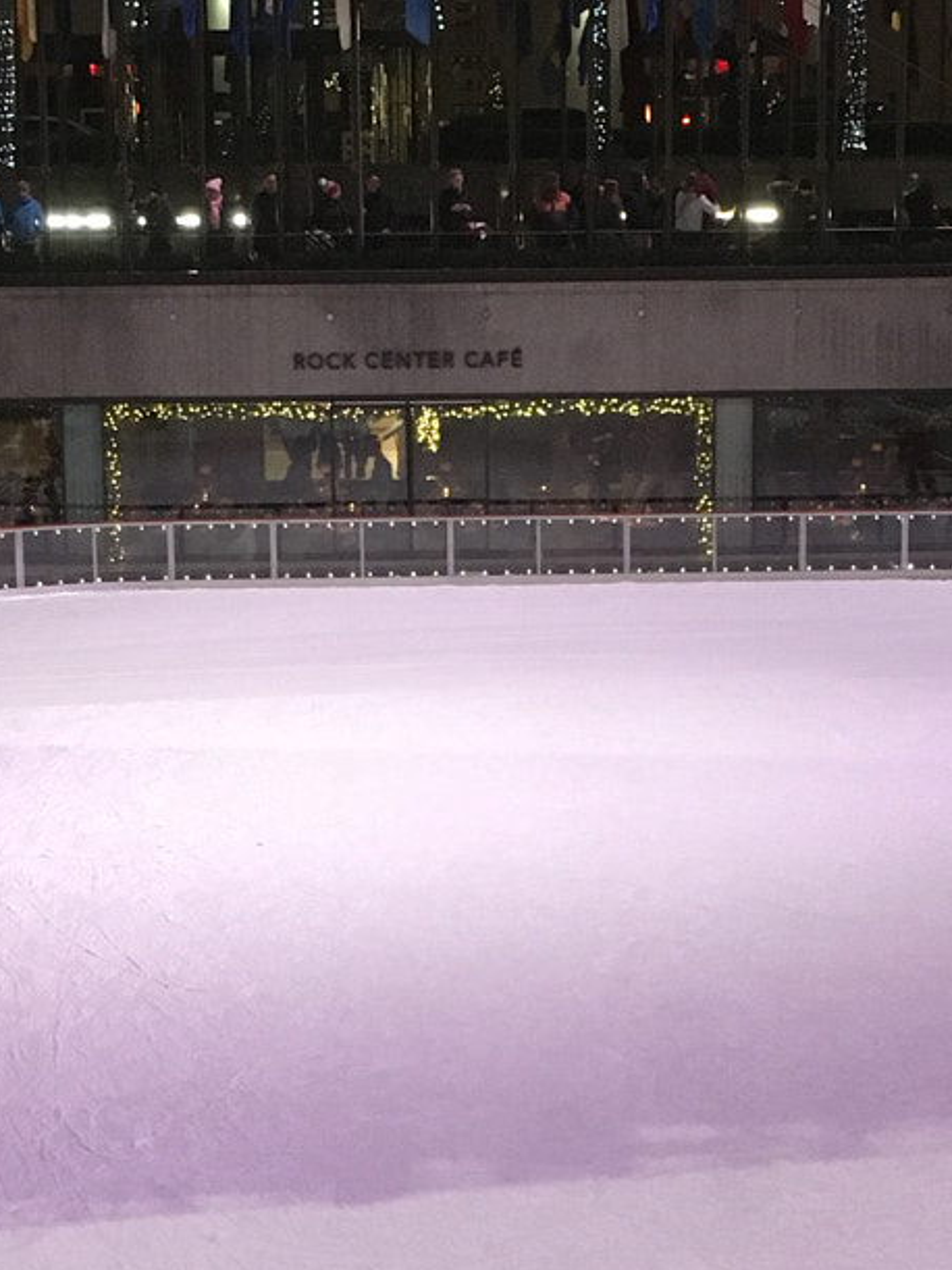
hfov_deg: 19.4
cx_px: 470
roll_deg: +0.6
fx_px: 2788
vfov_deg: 25.7
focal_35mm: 76
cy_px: 680
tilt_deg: -10.1
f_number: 2.2
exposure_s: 1/30
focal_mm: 4.15
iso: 200
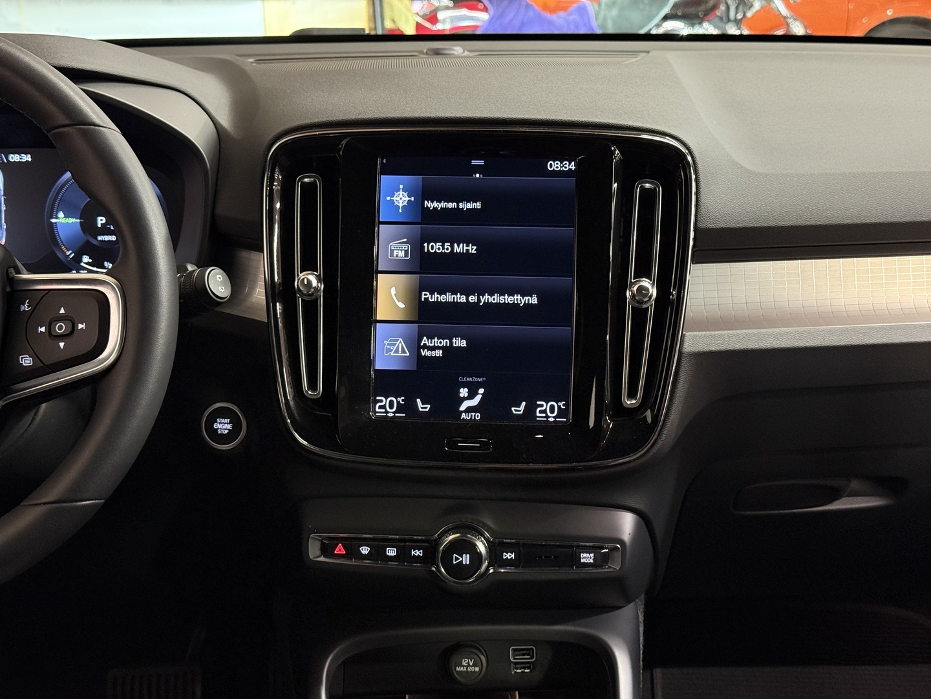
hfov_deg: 39.7
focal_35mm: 48
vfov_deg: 30.3
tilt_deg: -19.1
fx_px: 1291
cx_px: 466
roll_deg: +0.2
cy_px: 350
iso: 400
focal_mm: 6.76
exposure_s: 1/39
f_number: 1.78
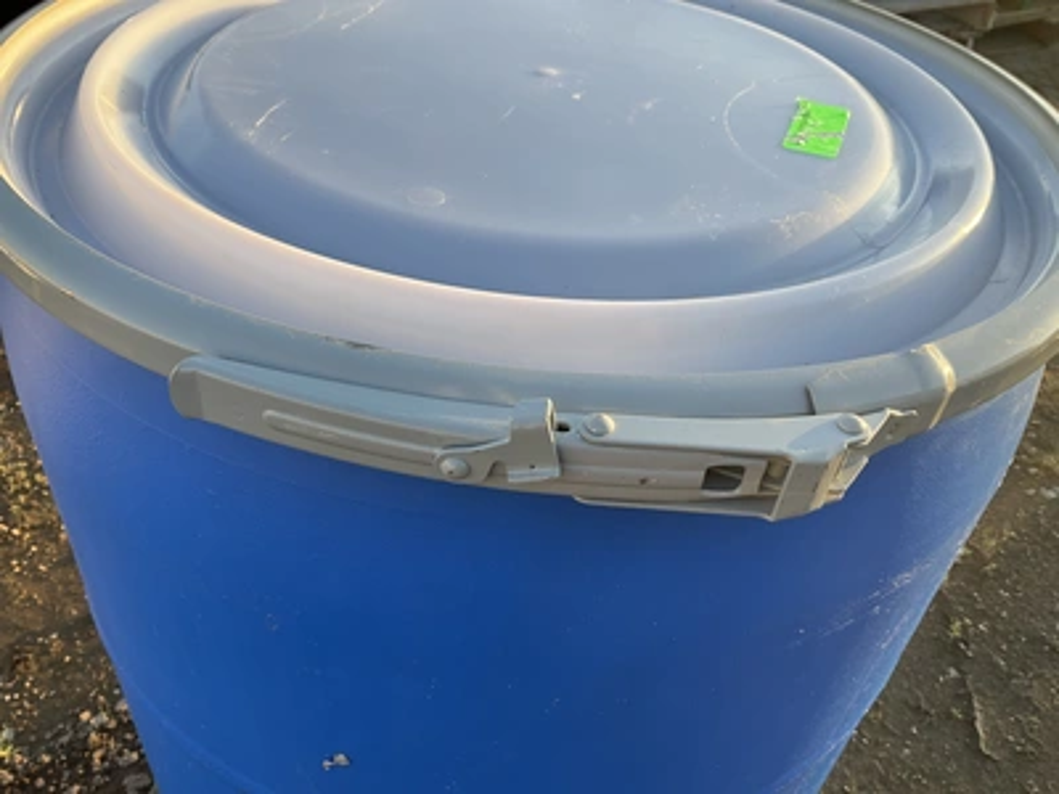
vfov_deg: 48.2
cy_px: 397
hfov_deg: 61.7
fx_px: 887
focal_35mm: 29
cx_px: 530
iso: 20
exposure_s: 1/223
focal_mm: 3
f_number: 1.8
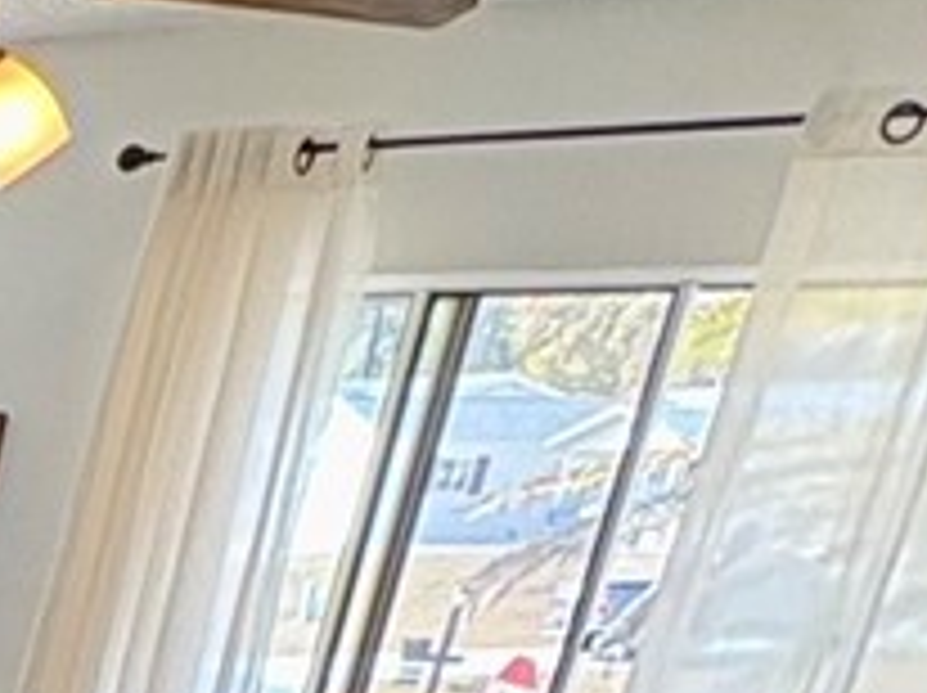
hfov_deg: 12.7
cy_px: 1948
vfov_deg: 10.5
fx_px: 2916
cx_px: -1458
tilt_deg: -27.0
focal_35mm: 109
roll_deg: -1.1
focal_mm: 2.22
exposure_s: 1/60
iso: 200
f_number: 2.2
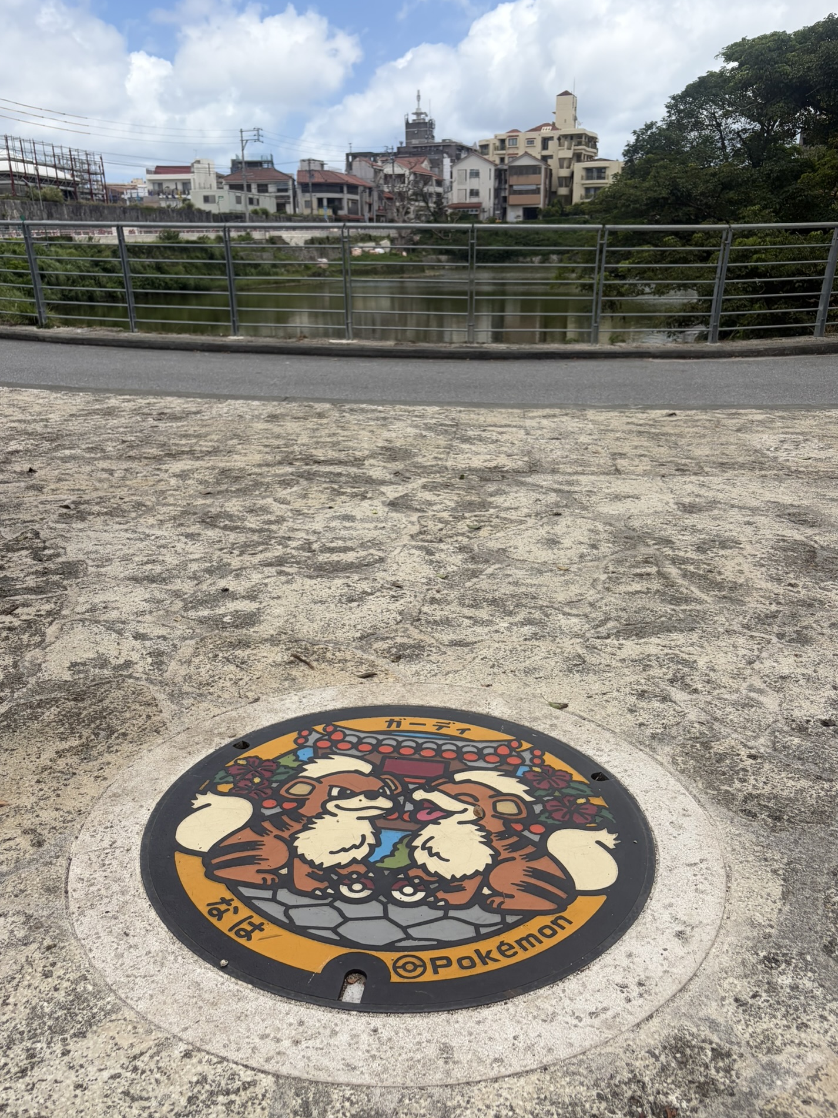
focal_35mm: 28
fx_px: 904
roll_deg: +1.7
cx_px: 409
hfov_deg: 49.7
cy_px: 582
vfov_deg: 63.4
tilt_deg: -18.0
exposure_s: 1/4950
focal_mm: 5.96
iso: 64
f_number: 1.6
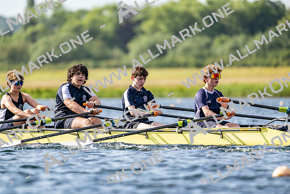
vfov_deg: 3.4
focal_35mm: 400
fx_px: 3223
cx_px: 145
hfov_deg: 5.2
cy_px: 97
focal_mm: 400
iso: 450
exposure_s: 1/2500
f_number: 4.5
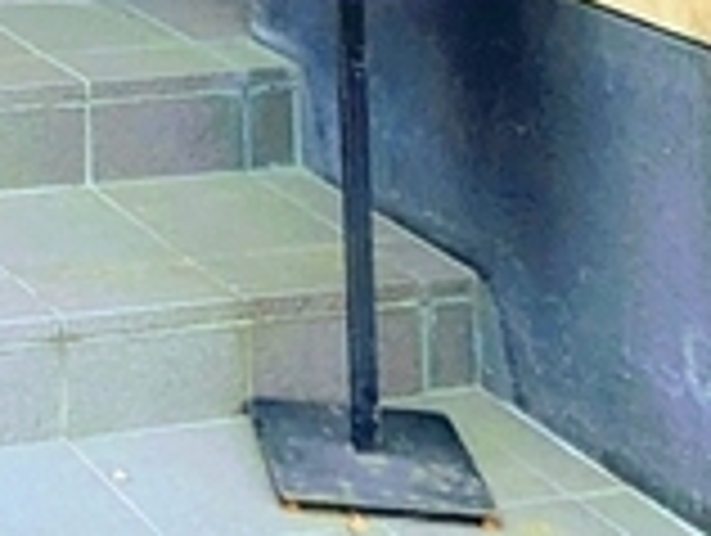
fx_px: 2181
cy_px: -790
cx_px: -594
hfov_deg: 15.7
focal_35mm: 106
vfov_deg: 11.4
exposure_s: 1/204
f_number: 2.2
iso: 58
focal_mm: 1.83
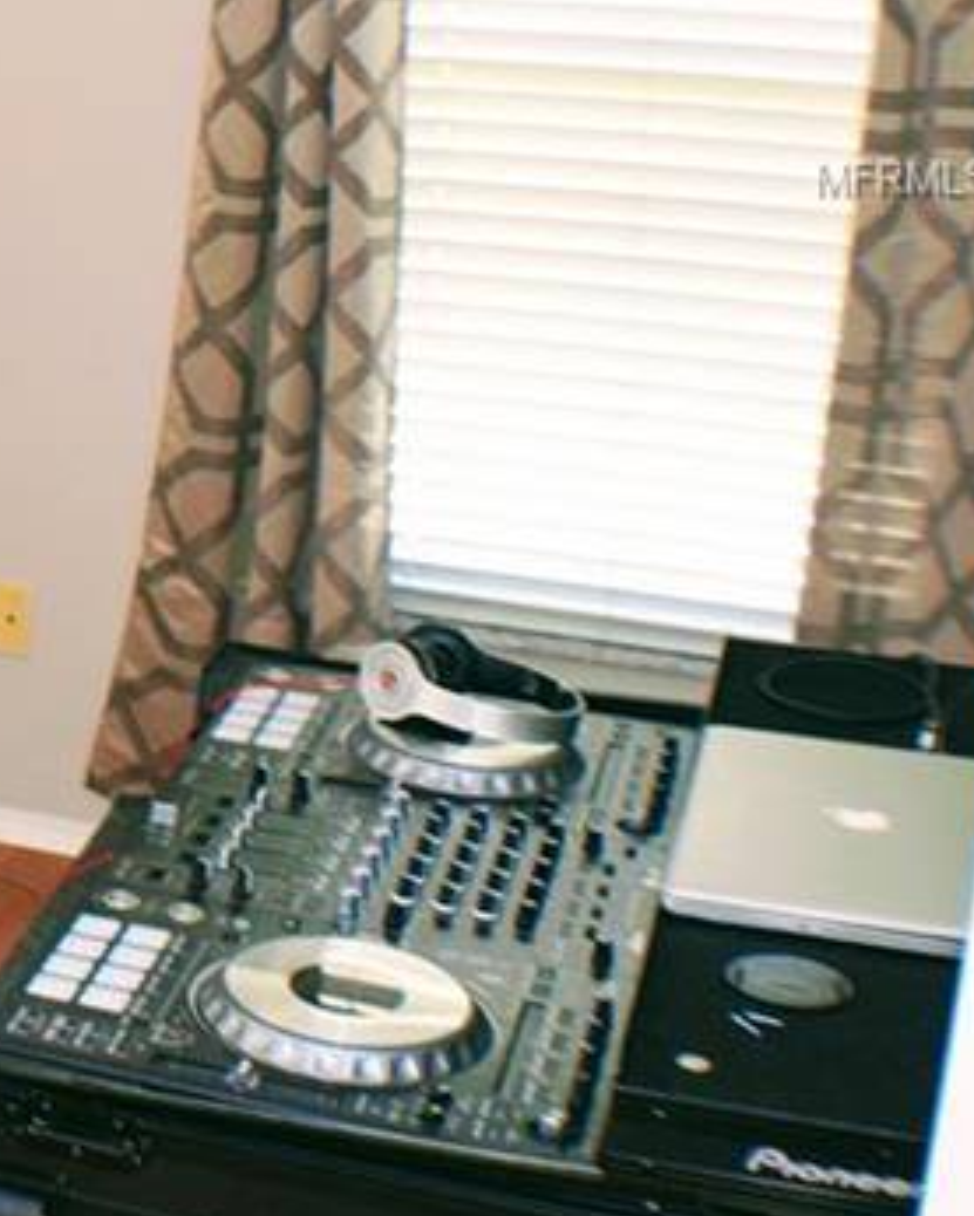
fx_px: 3602
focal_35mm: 100
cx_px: -788
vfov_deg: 18.9
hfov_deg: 13.7
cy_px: 179
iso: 800
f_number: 5
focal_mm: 24
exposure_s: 1/100
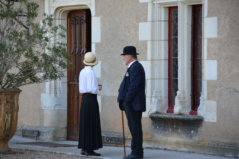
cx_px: 120
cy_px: 80
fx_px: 1394
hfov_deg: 9.8
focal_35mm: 210
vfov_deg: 6.5
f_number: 5.6
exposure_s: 1/250
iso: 560
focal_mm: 140
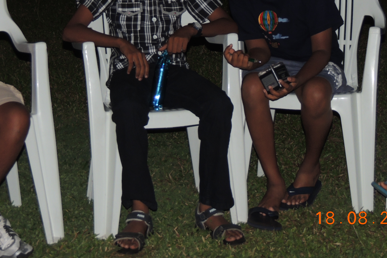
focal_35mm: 111
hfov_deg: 18.4
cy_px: 42
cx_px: 219
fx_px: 1193
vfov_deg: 12.3
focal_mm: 12.4
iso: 220
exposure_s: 1/50
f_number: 3.9
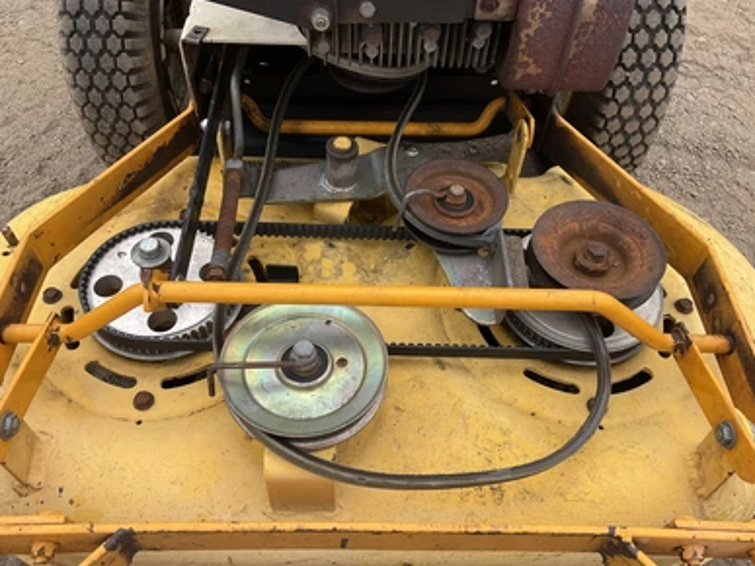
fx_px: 654
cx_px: 373
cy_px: 287
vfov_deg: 46.8
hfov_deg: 60.0
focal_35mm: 30
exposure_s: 1/1250
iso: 25
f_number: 1.8
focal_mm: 3
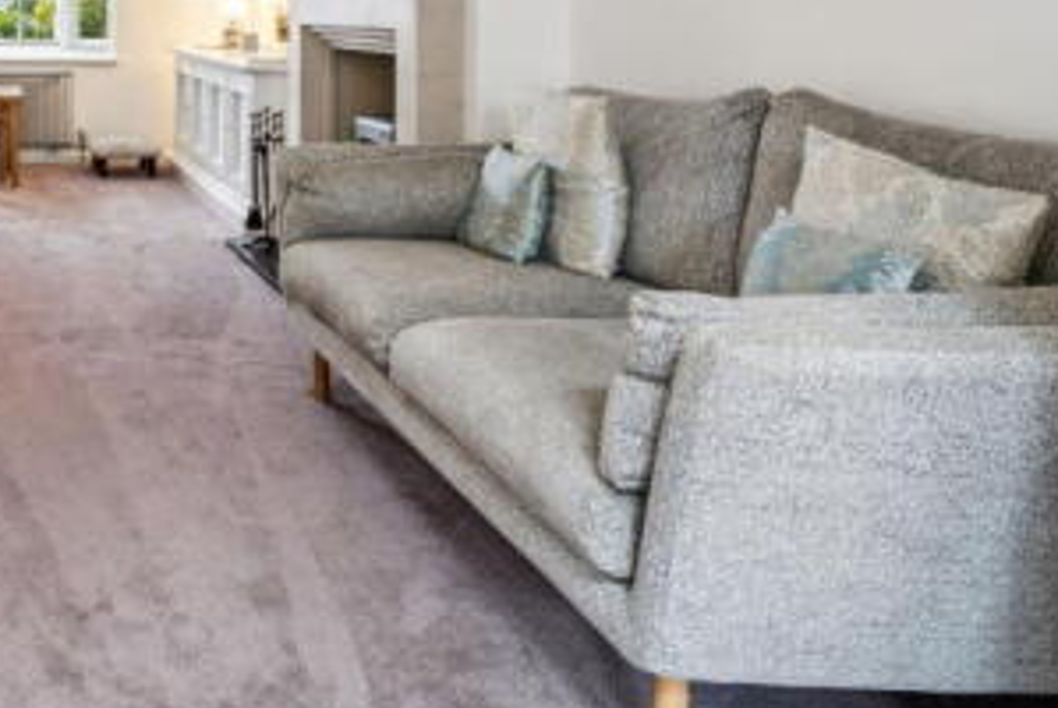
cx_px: -27
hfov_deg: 45.0
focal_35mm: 35
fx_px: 1030
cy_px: 30
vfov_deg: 35.0
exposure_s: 1/4
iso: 320
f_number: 8
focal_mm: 16
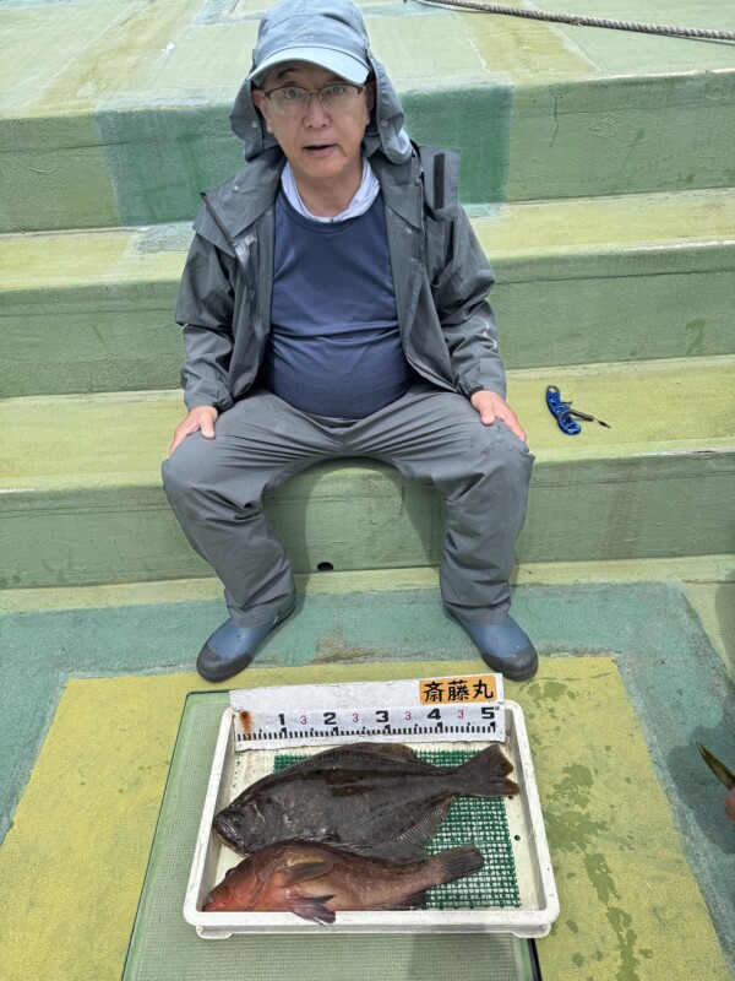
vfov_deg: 71.6
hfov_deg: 56.8
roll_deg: +2.9
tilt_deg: -35.6
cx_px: 368
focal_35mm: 24
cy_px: 490
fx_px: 679
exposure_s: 1/3802
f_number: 1.78
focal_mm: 6.76
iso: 80
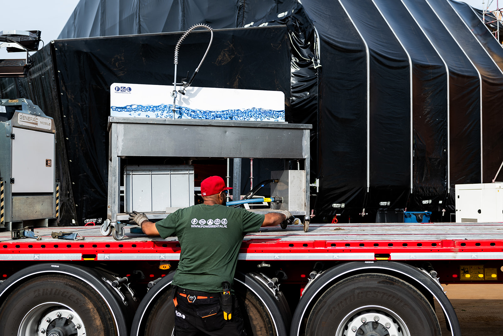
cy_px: 168
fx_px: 489
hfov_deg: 54.4
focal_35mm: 35
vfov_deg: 37.9
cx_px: 252
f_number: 4
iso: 40
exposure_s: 1/400
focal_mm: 35
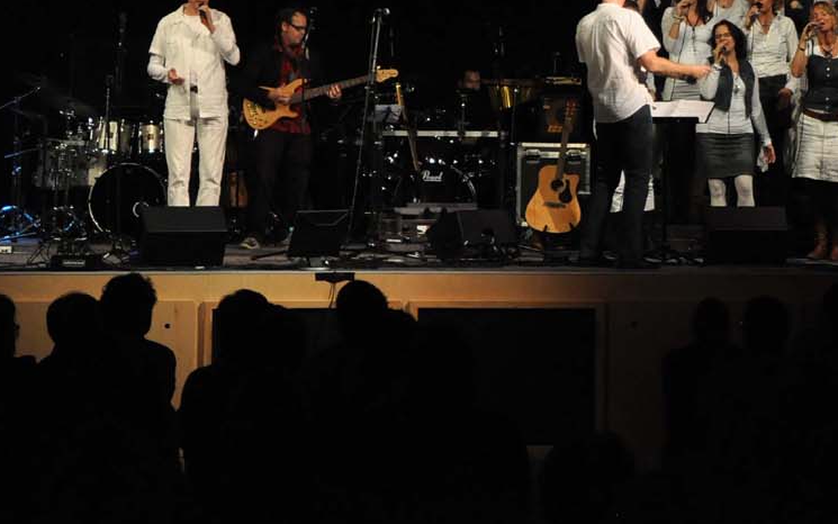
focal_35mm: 133
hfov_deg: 15.7
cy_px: -61
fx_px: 3038
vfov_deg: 9.8
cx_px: 484
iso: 1000
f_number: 4.5
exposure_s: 1/100
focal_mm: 40
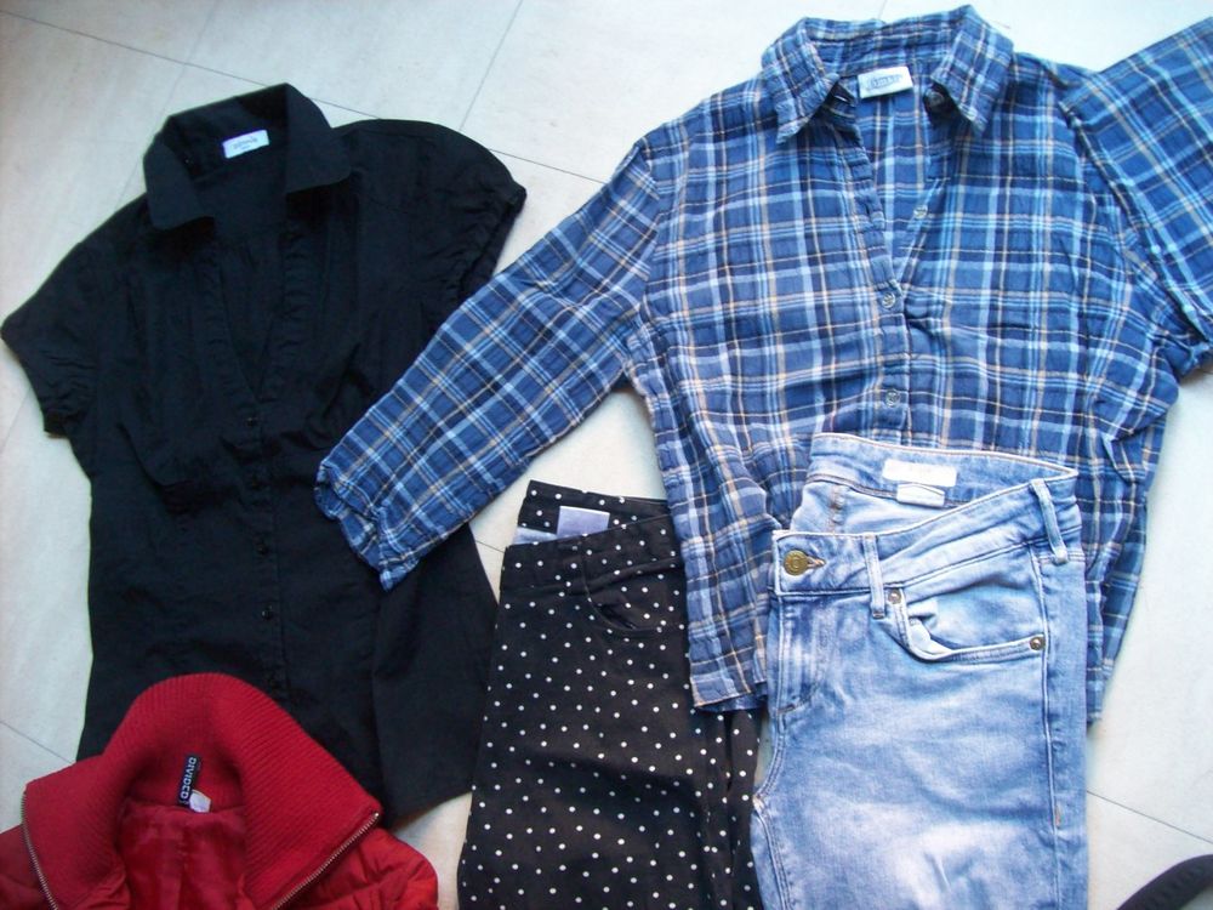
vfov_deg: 39.7
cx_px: 606
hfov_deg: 51.4
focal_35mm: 36
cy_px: 455
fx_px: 1261
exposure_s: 1/11.3
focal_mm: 6
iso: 160
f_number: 2.7
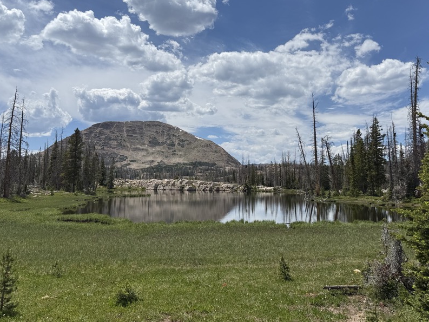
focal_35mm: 31
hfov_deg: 58.2
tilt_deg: +6.1
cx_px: 237
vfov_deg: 45.3
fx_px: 384
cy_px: 132
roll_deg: -1.1
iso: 80
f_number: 1.78
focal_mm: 6.76
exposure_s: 1/11905
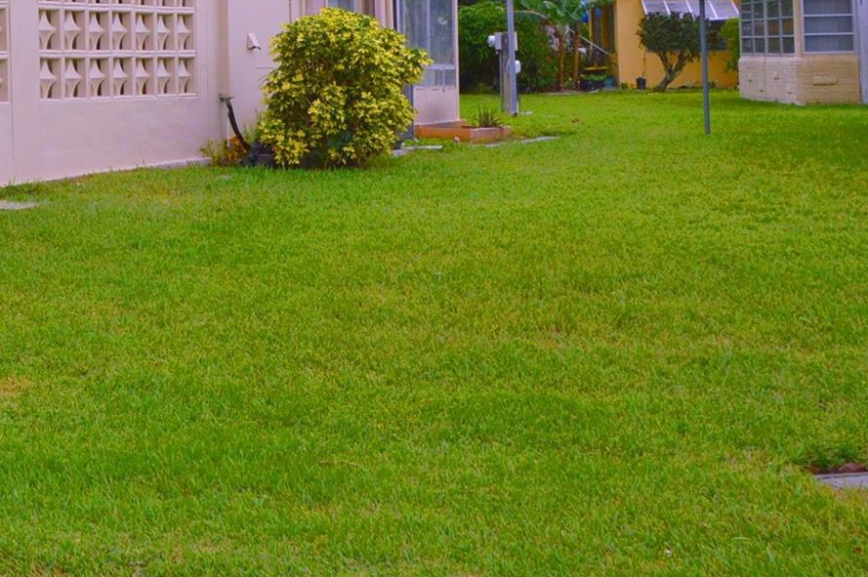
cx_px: -117
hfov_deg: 24.6
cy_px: -76
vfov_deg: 17.3
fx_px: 1831
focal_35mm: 76
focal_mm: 22
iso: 250
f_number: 11
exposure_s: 1/500
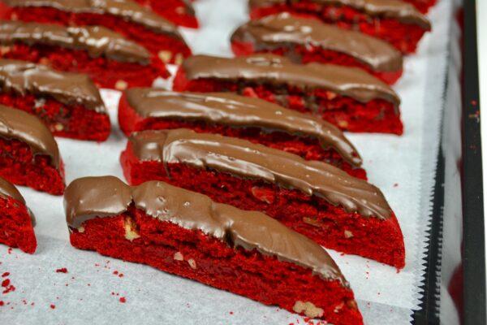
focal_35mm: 54
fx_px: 730
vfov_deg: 25.1
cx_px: 244
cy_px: 162
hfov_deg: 36.9
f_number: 5
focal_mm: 36
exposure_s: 1/80
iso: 400
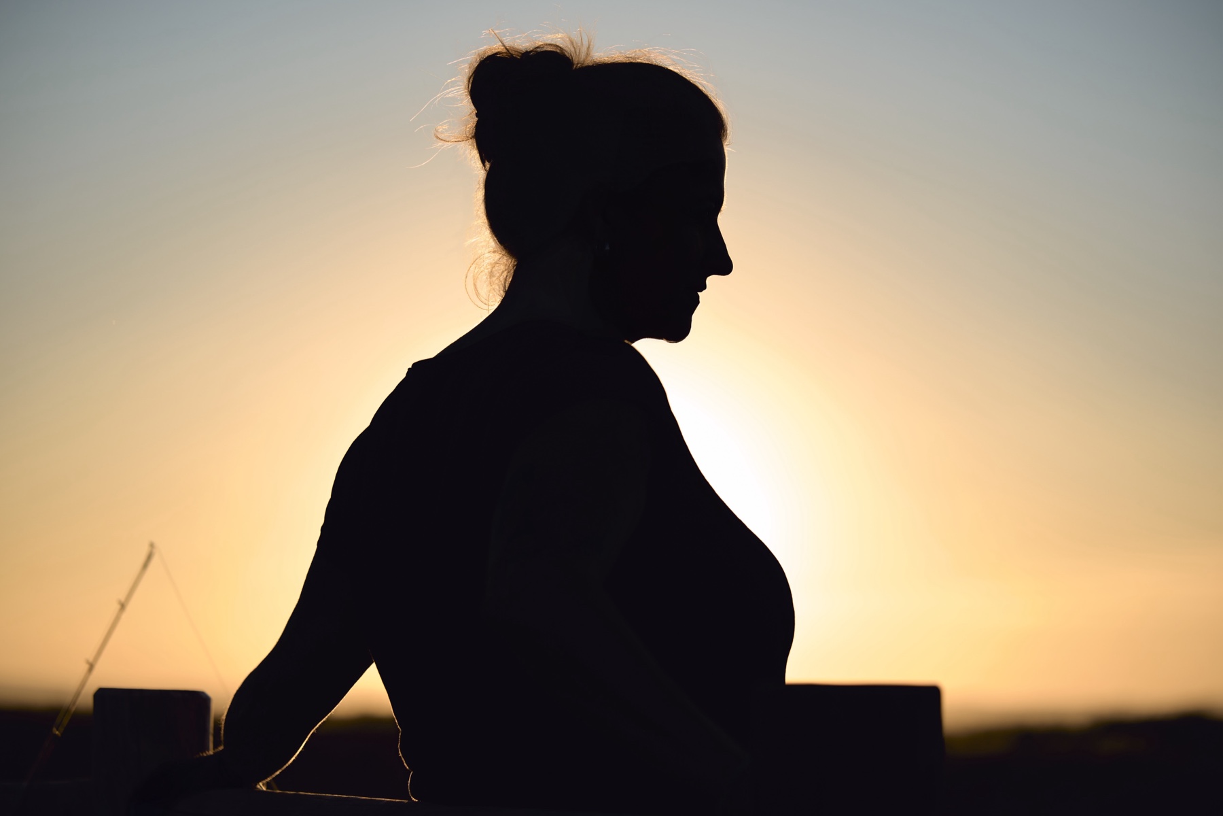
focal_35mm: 84
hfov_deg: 24.2
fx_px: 2853
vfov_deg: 16.3
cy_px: 408
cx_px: 612
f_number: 1.8
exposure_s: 1/3200
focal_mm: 56
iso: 80
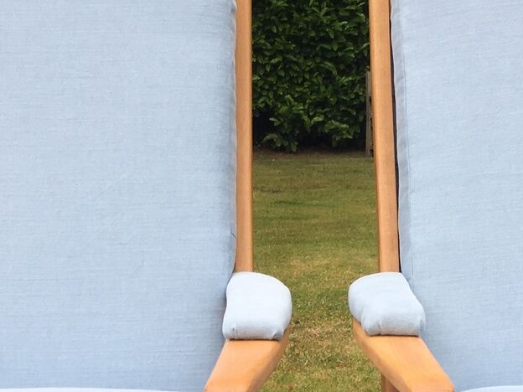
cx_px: 308
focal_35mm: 93
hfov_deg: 21.1
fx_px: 1405
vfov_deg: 15.5
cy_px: 425
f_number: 2.2
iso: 25
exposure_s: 1/400
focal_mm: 4.15
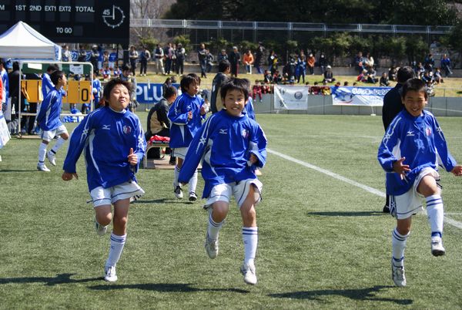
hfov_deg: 18.2
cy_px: 155
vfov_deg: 12.2
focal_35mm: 112
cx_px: 231
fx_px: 1446
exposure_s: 1/1000
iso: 250
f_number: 4.5
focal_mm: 75
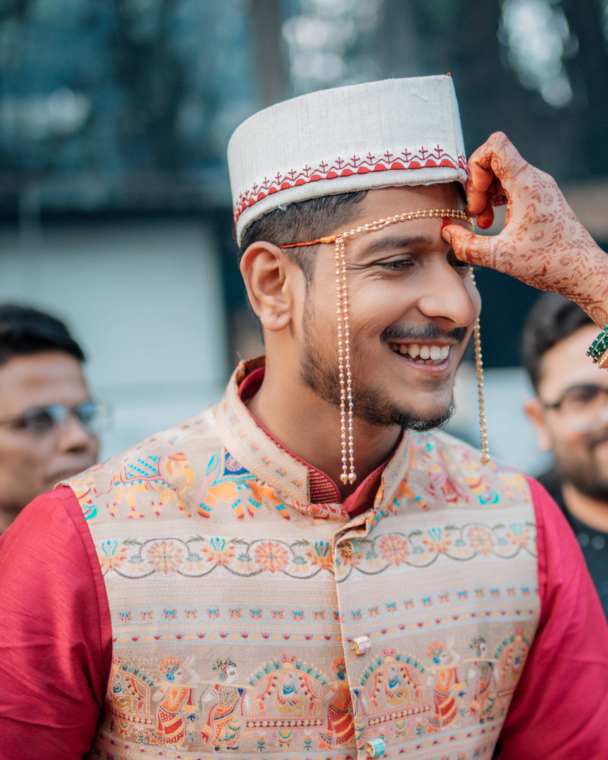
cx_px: 513
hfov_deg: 20.1
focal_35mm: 75
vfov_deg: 25.2
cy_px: 531
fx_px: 1687
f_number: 1.4
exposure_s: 1/400
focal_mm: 35
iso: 250
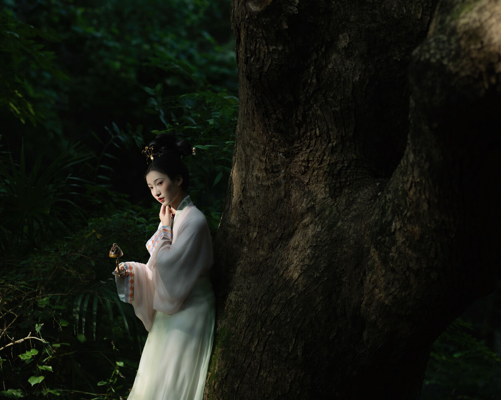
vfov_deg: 12.8
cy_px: 150
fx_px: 1779
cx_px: 251
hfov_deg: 16.0
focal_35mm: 120
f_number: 1.8
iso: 100
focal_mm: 85
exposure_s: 1/250
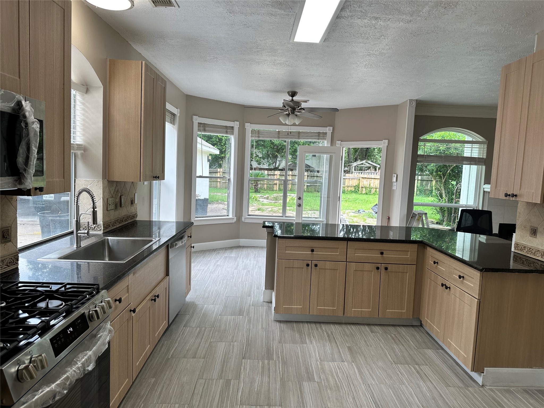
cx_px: 272
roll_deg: -2.3
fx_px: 377
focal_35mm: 24
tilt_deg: -4.7
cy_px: 204
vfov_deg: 56.8
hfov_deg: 71.6
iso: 80
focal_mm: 6.86
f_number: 1.78
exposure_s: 1/252
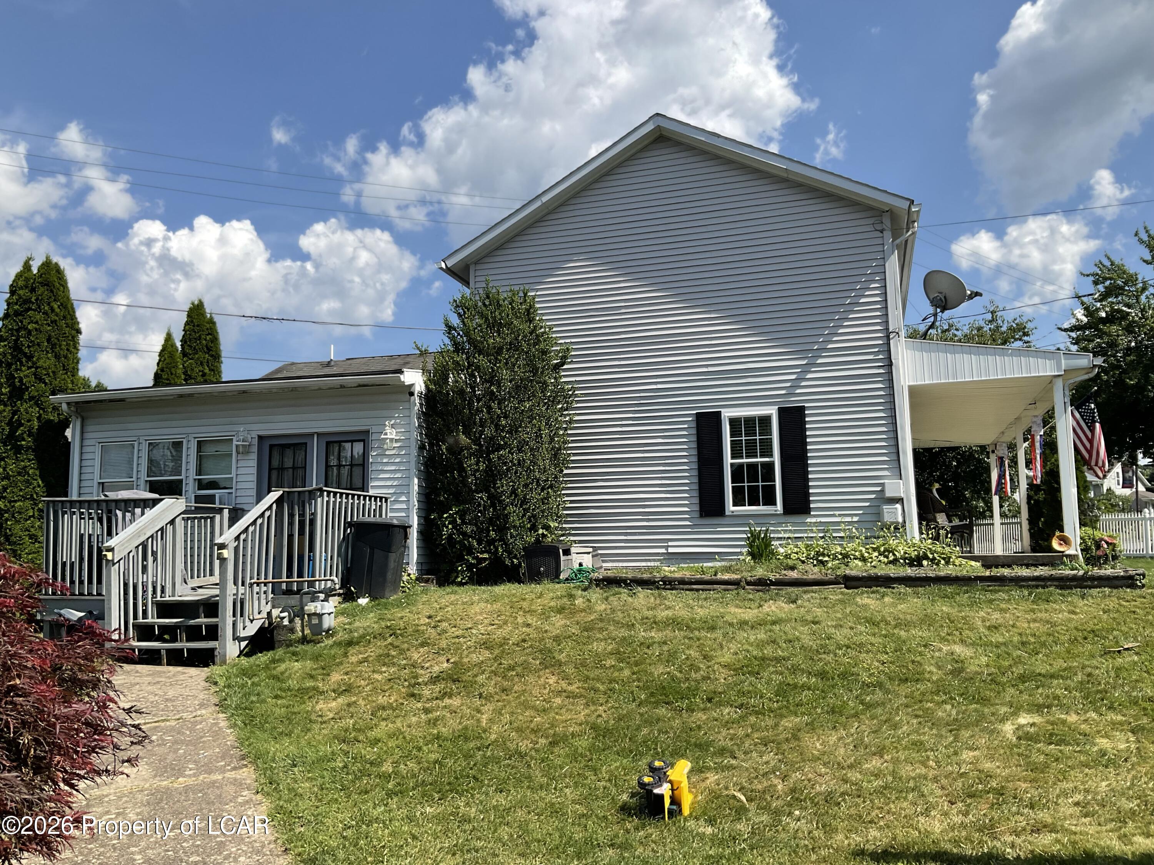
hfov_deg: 61.7
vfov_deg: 48.2
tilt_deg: +7.1
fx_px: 967
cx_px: 577
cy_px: 432
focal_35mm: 29
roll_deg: +0.8
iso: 16
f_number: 1.8
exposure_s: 1/1984
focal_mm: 3
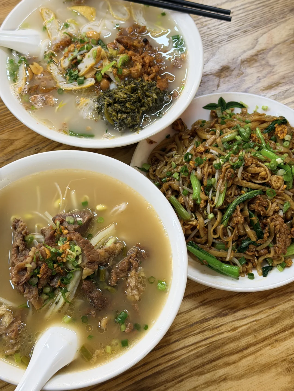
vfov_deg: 39.7
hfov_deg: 30.3
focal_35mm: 48
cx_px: 147
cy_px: 196
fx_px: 544
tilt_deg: -66.4
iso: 80
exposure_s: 1/50
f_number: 1.78
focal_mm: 6.76
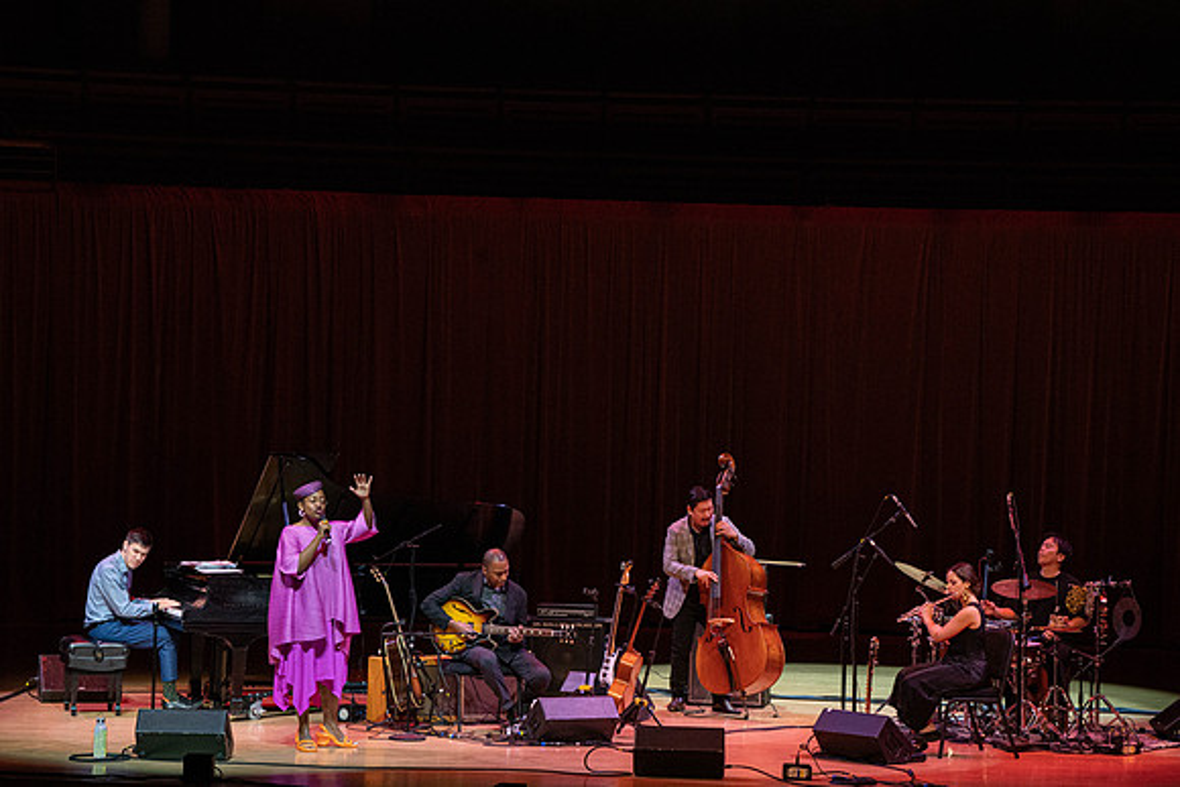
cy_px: 394
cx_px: 590
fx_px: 4688
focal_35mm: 143
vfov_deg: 9.6
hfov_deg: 14.3
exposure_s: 1/320
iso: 4000
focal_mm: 143
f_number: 8
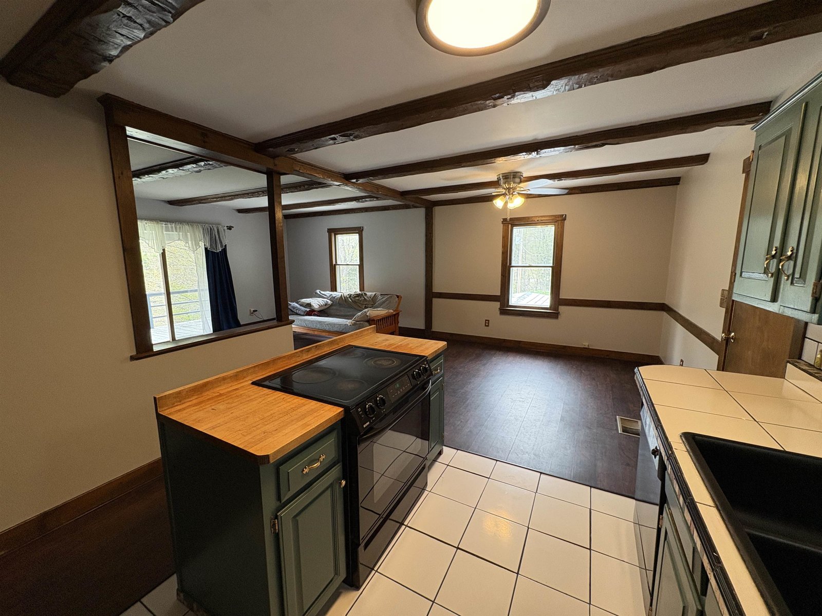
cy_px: 308
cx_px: 411
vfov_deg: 85.7
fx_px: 332
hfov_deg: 102.1
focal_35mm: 14
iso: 250
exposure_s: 1/60
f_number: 2.2
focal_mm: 2.22
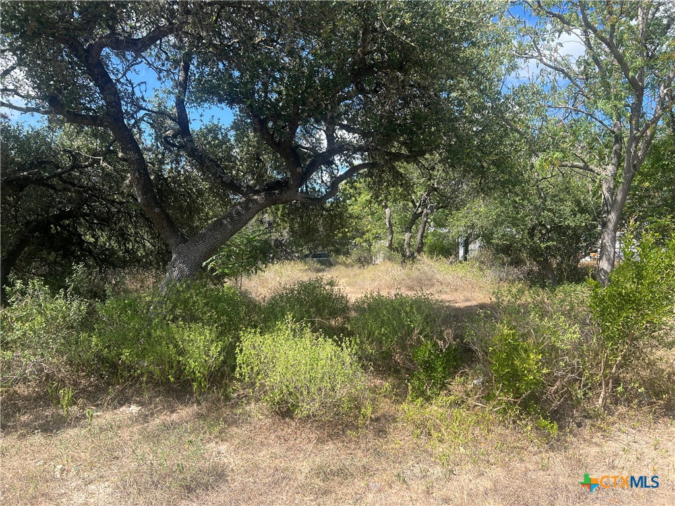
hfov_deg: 67.3
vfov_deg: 53.1
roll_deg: -1.0
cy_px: 253
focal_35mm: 26
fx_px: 507
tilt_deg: -3.3
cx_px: 338
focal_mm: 5.7
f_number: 1.5
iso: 50
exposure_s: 1/1280
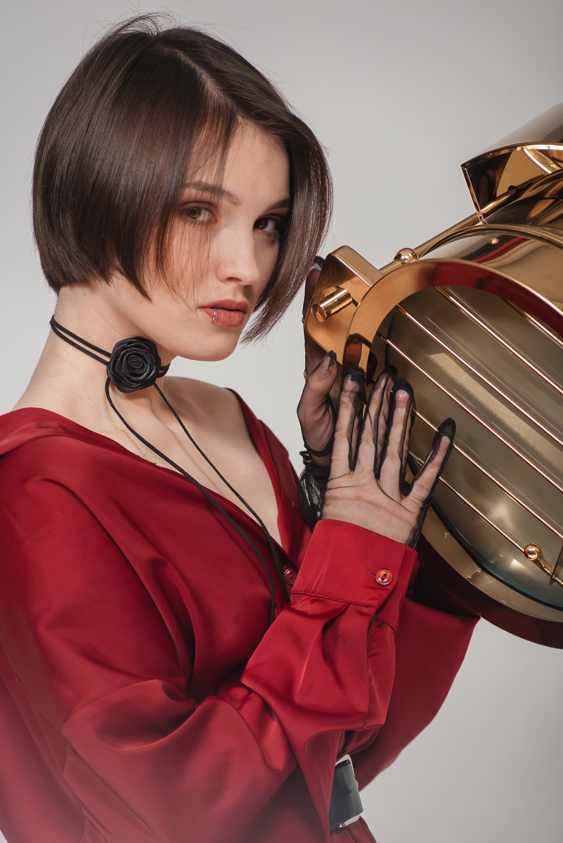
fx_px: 4688
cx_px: 282
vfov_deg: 10.3
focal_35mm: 200
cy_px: 422
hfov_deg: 6.9
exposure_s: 1/160
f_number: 6.3
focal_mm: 200
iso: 200
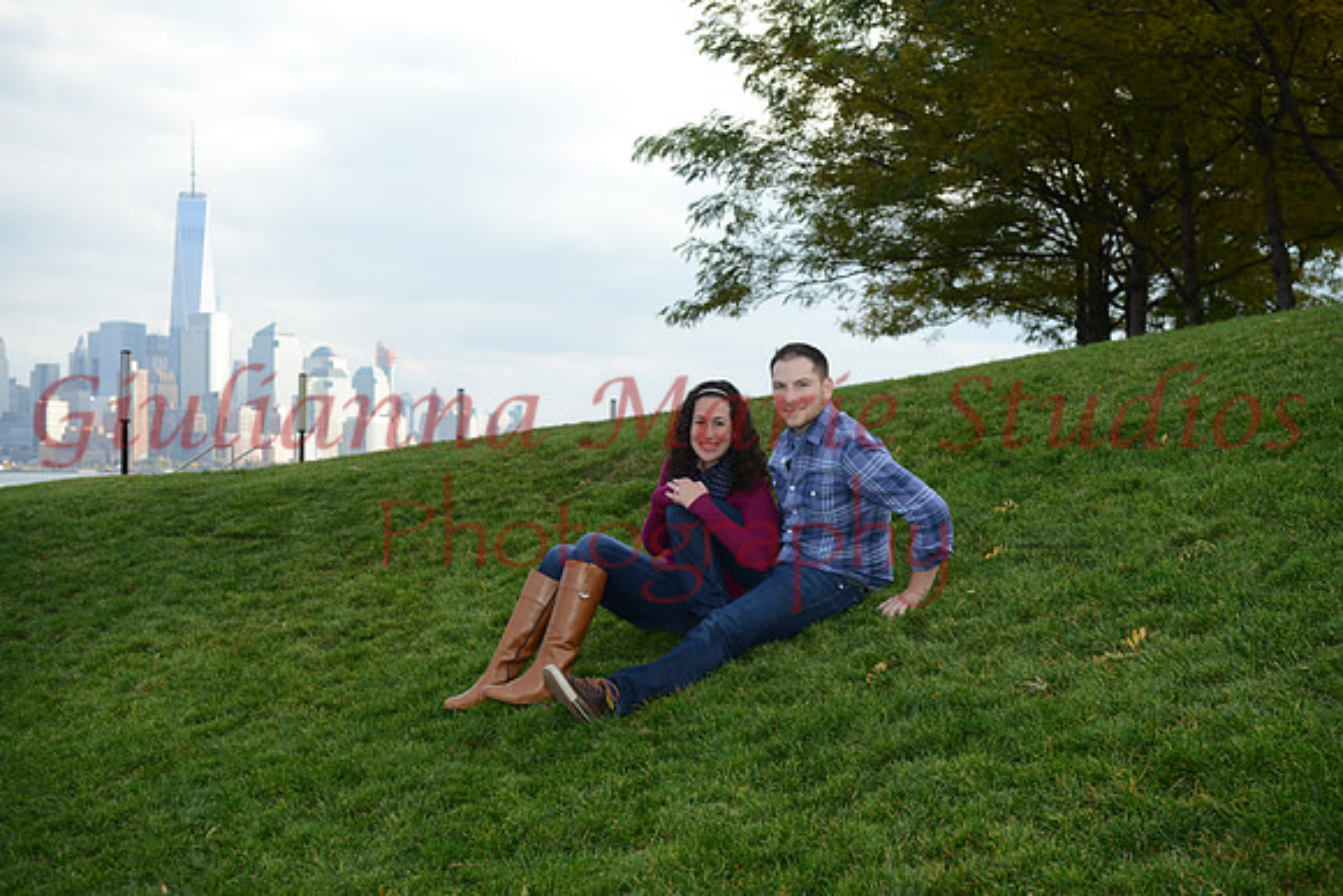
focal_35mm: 55
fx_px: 2052
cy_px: 448
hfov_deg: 36.2
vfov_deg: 24.6
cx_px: 672
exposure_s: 1/250
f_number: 7.1
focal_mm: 55
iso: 250
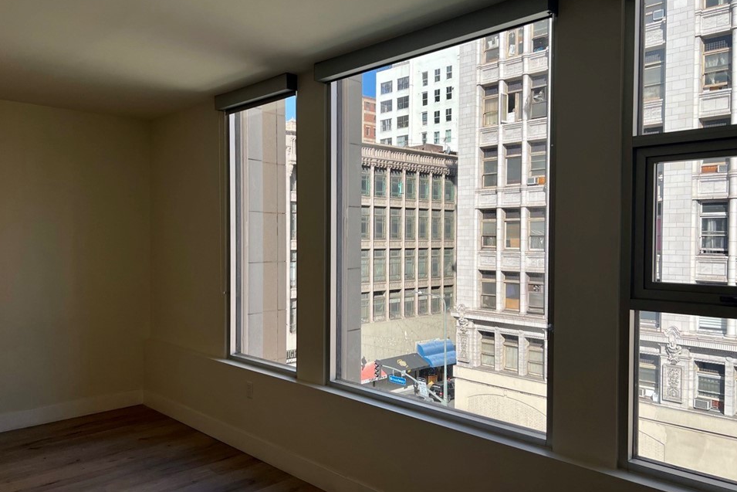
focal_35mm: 29
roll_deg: -0.1
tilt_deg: -1.4
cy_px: 248
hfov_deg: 63.6
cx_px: 352
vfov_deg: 45.0
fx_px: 594
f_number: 1.5
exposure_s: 1/2632
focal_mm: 5.7
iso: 50
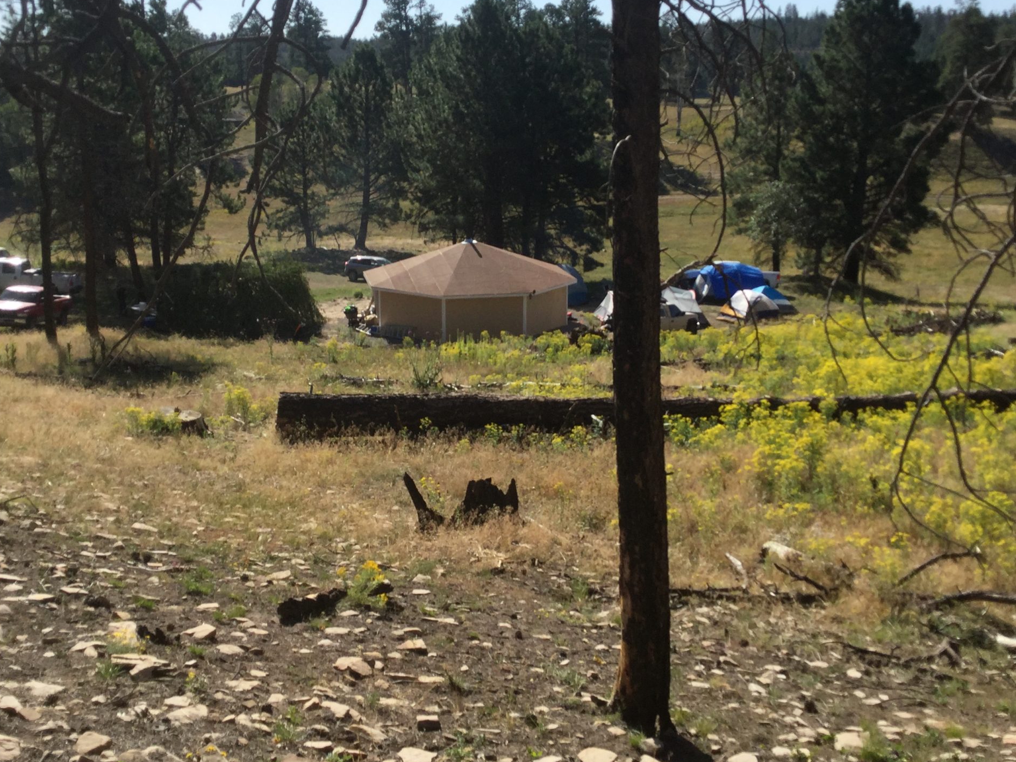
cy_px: 328
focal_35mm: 42
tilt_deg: -12.9
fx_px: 1233
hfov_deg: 44.8
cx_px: 474
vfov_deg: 34.3
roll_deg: -0.4
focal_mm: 3.3
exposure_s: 1/1359
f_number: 2.4
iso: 25
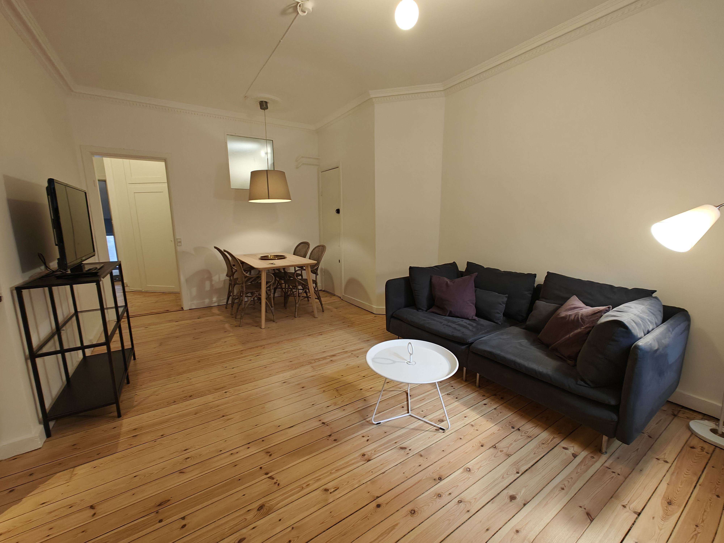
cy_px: 272
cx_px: 362
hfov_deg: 102.1
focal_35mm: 14
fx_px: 293
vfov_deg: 85.7
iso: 400
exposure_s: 1/50
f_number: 2.2
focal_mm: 2.59
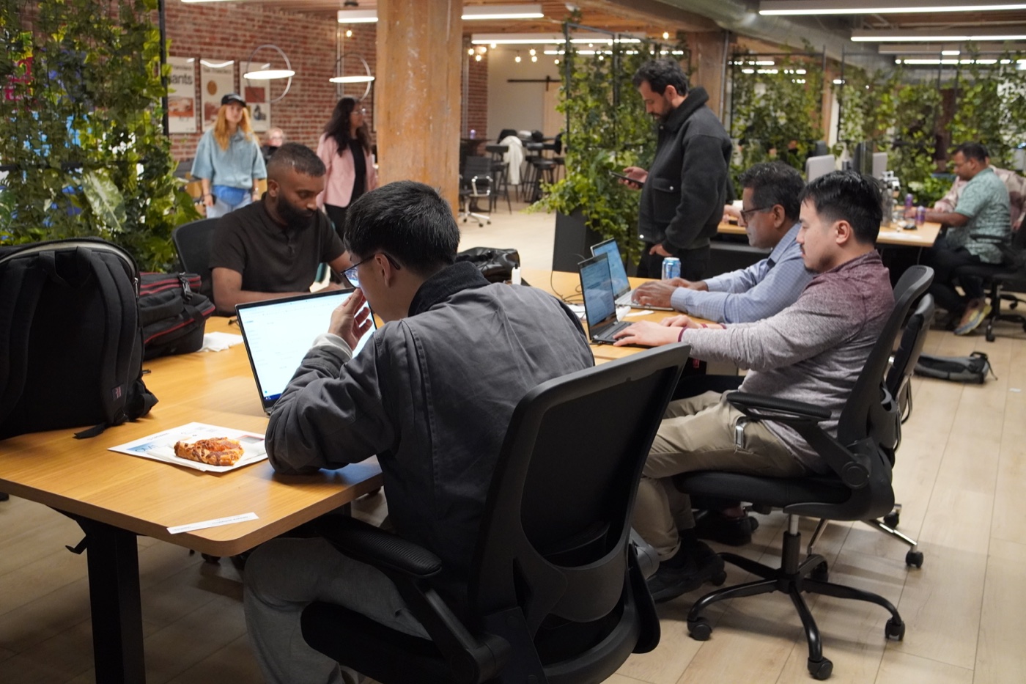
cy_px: 342
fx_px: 983
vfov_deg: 38.4
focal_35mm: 34
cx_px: 513
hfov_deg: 55.1
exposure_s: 1/160
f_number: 4
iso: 4000
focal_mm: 23
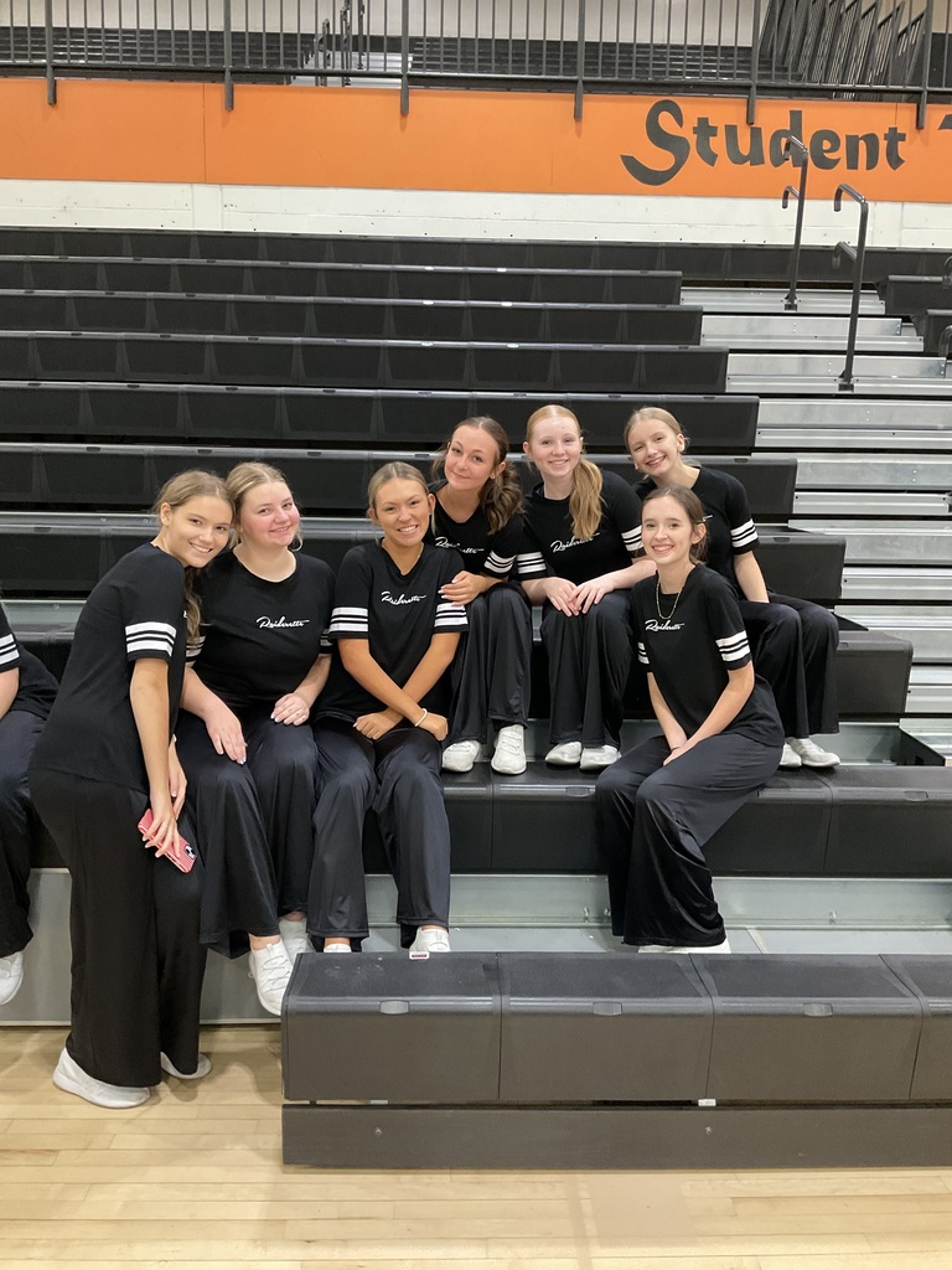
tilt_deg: -9.2
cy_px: 635
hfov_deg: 48.2
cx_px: 476
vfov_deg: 61.7
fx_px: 1063
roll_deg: -2.9
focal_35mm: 29
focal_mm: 3
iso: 160
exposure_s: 1/60
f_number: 1.8
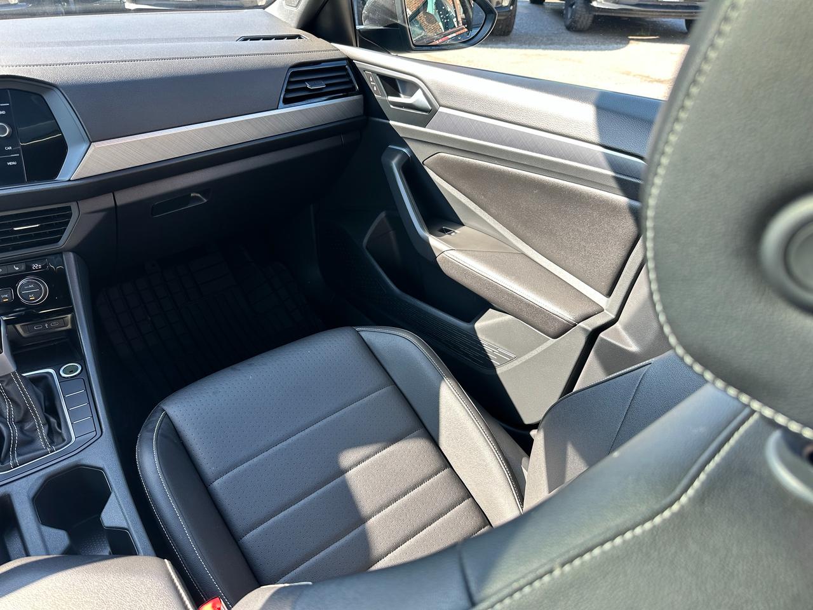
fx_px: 564
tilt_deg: -33.1
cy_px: 305
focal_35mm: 24
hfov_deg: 71.6
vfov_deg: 56.8
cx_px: 406
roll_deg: -1.9
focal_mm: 6.86
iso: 64
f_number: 1.78
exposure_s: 1/140
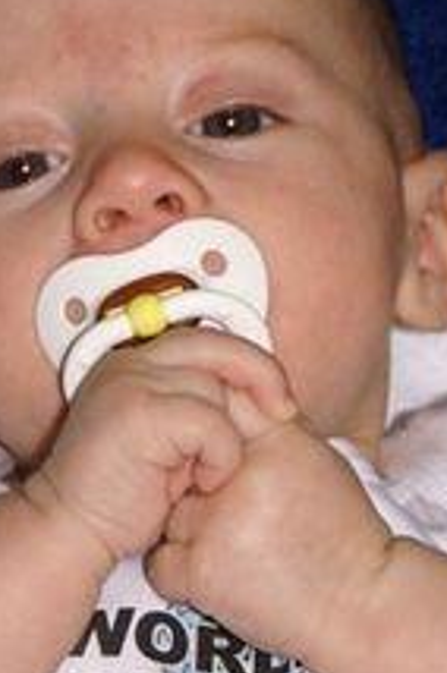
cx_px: 198
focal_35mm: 314
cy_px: 336
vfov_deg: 6.6
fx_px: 5867
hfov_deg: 4.4
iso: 400
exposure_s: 1/125
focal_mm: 70
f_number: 5.6
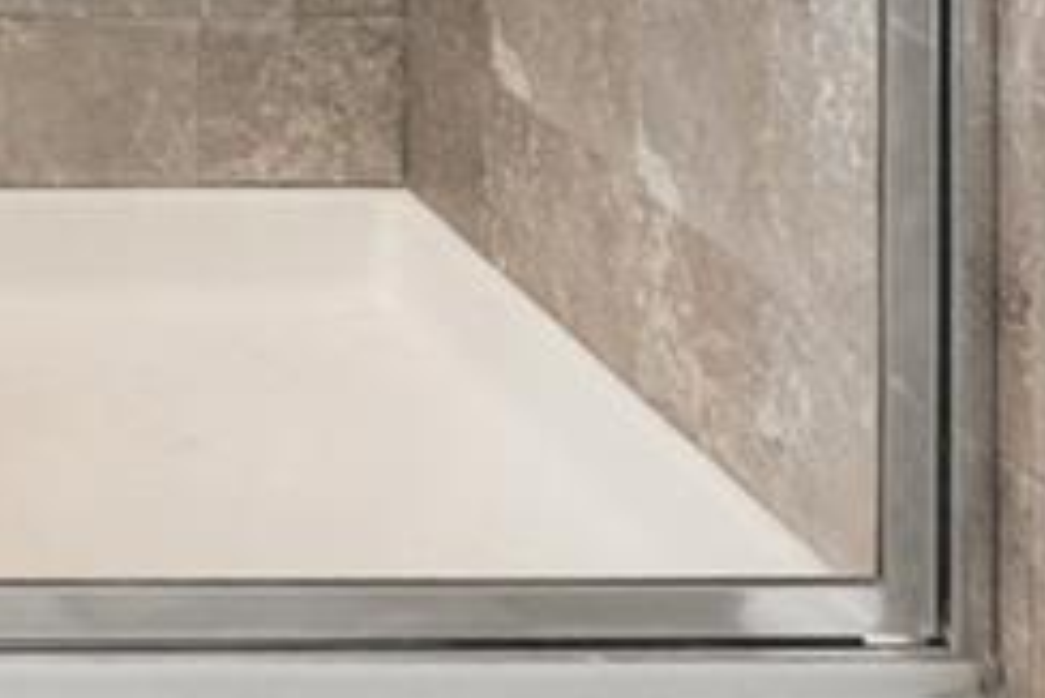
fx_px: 3050
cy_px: -951
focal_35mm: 105
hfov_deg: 16.0
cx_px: -934
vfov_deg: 11.1
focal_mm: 16
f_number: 8
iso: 200
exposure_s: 1/125
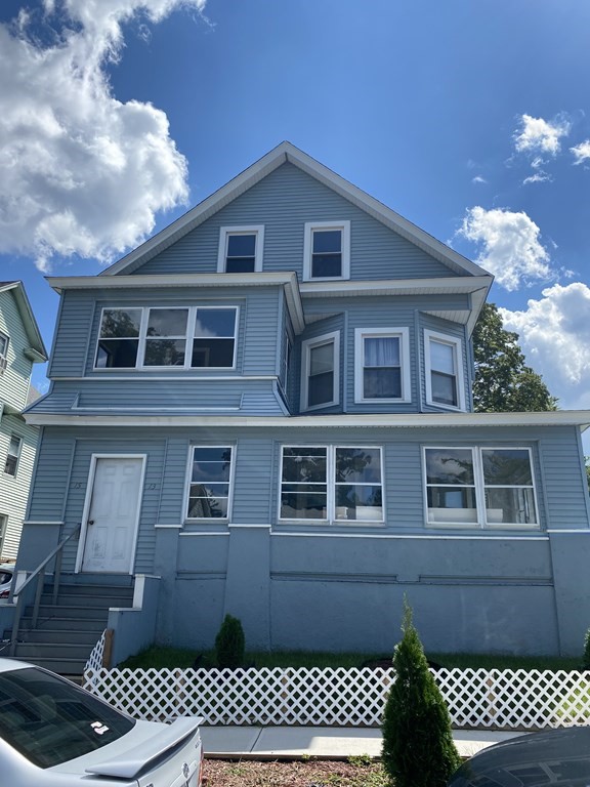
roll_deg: -4.8
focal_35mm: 26
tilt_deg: +23.6
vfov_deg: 67.3
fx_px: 591
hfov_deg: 53.1
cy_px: 394
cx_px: 295
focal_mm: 4.25
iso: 32
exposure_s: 1/3205
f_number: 1.8
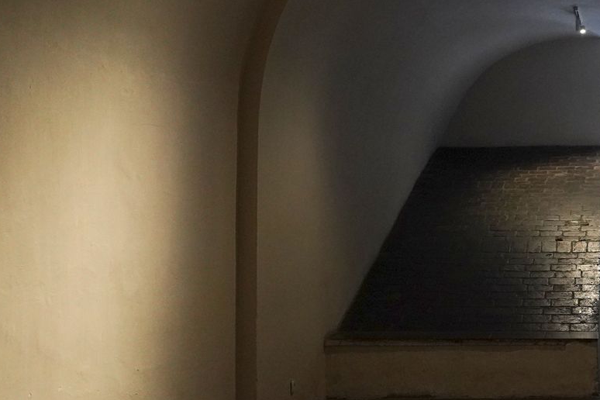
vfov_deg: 21.9
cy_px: 193
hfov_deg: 29.7
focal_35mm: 62
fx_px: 1033
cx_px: 629
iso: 3200
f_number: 5.6
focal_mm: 24
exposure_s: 1/80
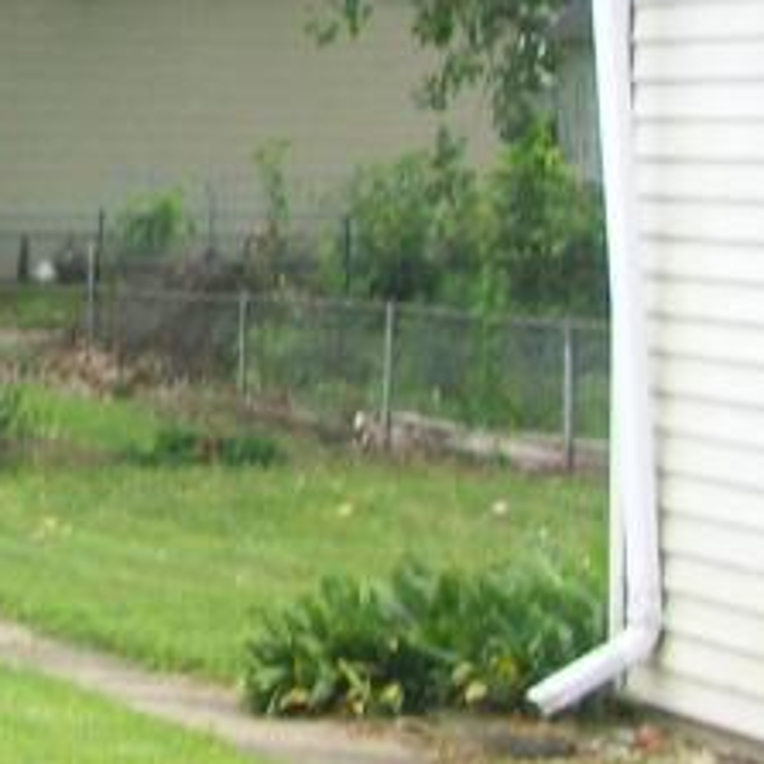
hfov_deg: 11.6
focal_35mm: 138
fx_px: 3446
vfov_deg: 12.4
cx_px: -641
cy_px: -108
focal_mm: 5.7
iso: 80
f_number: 2.8
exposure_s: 1/203
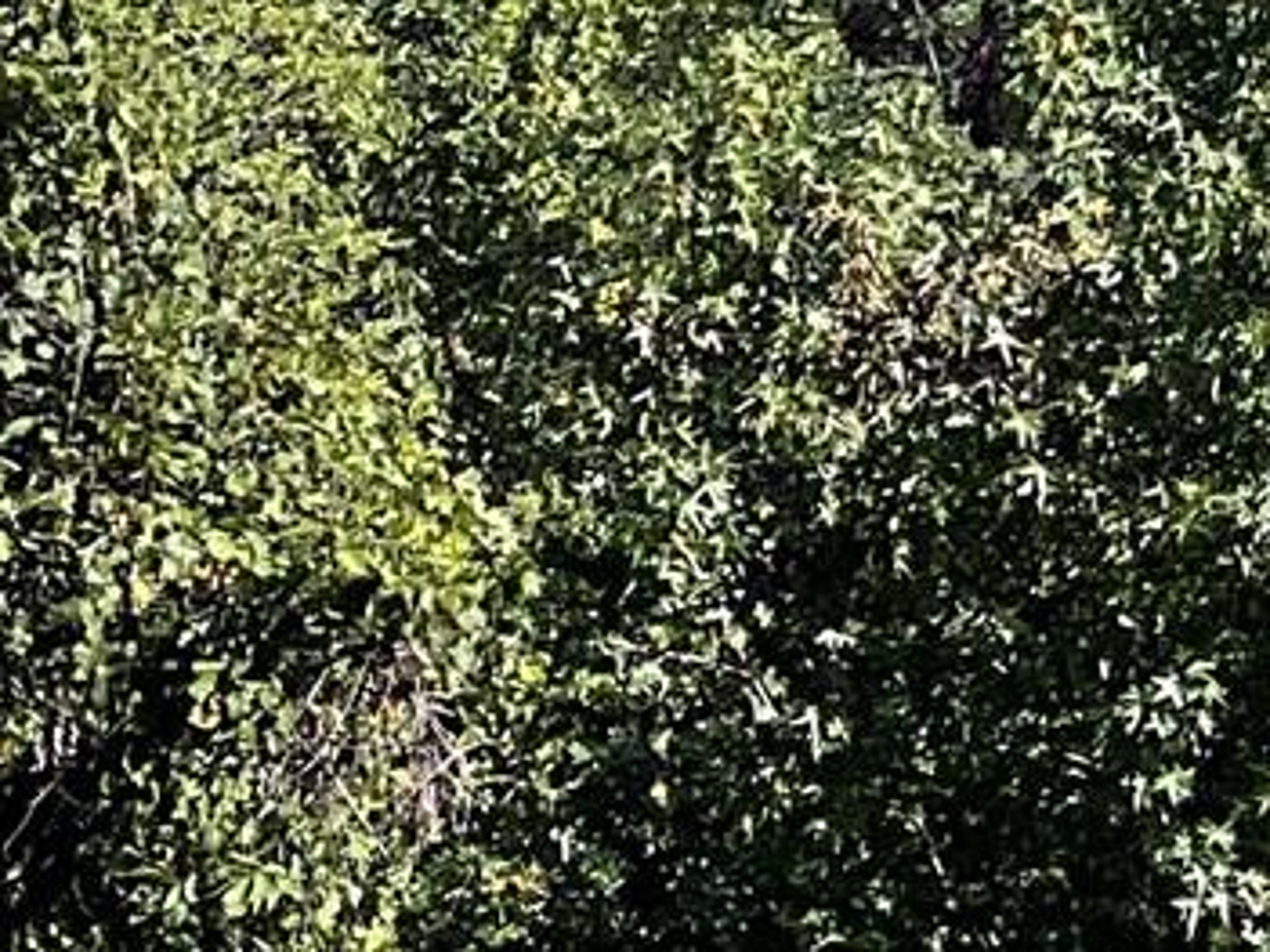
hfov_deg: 4.3
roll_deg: -3.0
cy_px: -1347
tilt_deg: +0.7
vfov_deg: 3.3
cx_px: 3180
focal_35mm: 449
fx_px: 16467
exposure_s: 1/978
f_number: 2.8
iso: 32
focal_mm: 9
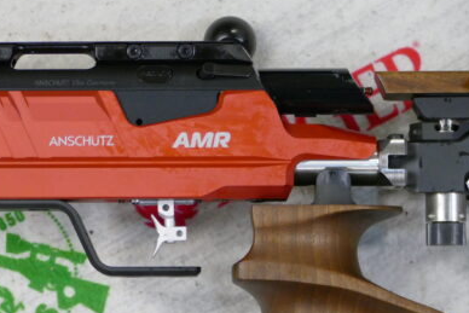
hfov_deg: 10.2
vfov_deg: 6.8
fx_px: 2619
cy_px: 233
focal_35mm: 201
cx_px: 170
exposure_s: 1/100
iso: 1600
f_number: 3.9
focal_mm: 47.46
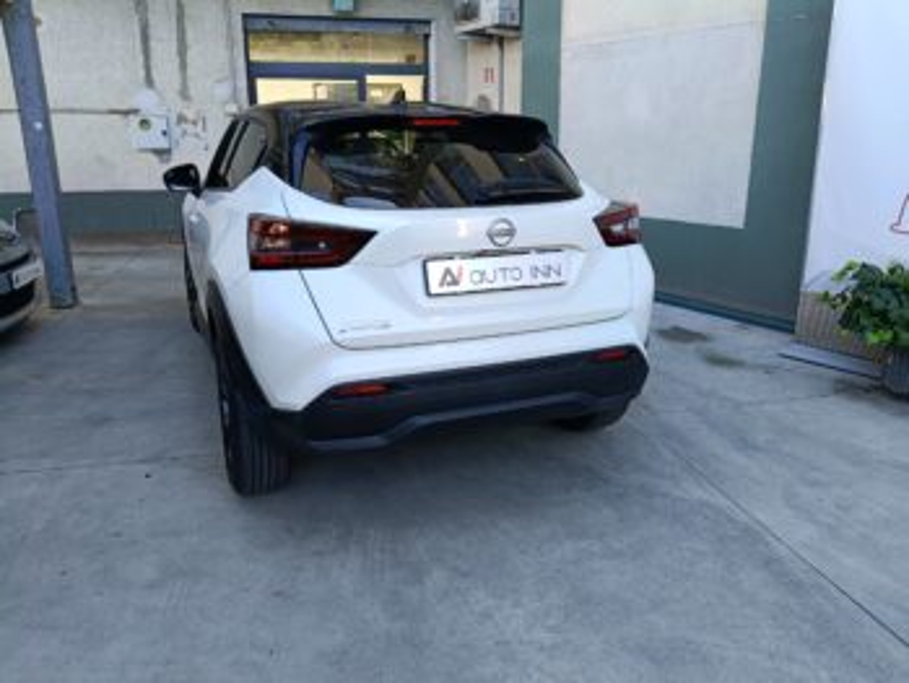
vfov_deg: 53.1
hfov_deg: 67.3
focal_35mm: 26
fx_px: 683
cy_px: 342
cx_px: 454
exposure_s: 1/137
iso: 100
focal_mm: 4.84
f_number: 1.8
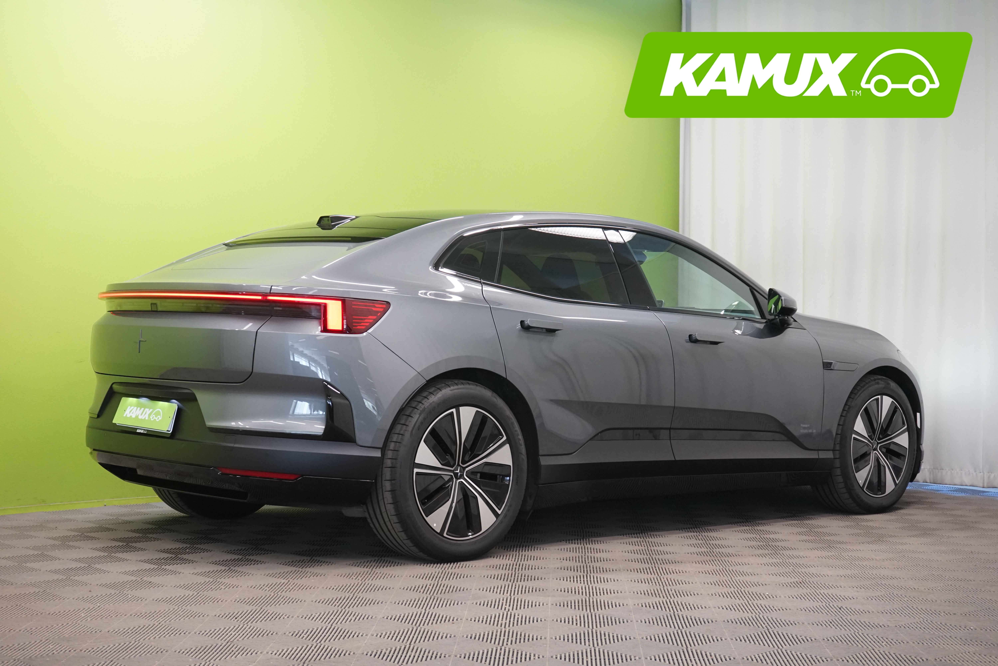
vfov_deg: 24.2
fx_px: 1552
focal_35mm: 56
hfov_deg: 35.6
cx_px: 499
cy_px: 333
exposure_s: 1/20
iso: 2000
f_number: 8
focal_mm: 56
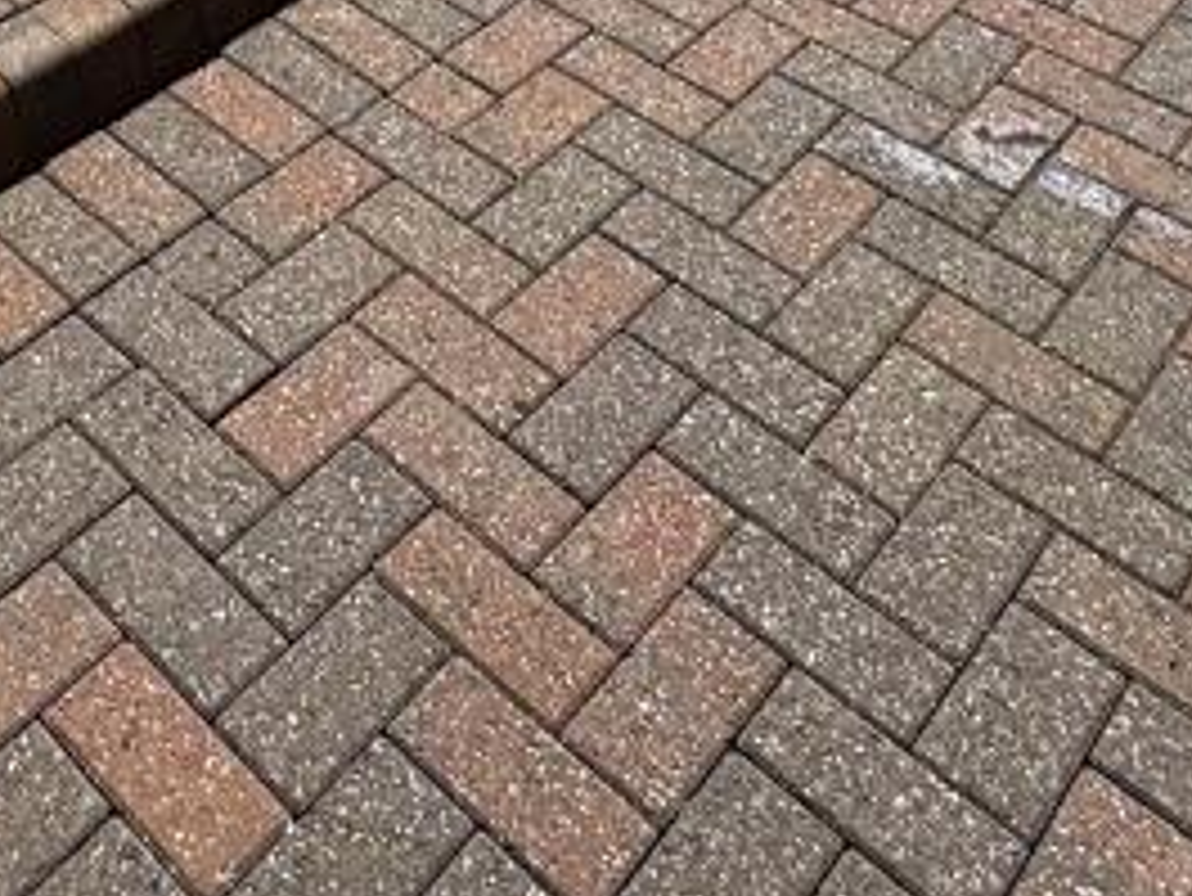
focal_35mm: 54
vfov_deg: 18.9
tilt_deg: -9.7
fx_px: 1860
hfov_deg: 33.9
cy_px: -819
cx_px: 153
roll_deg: -1.2
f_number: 2.2
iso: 40
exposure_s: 1/1567
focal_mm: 2.22
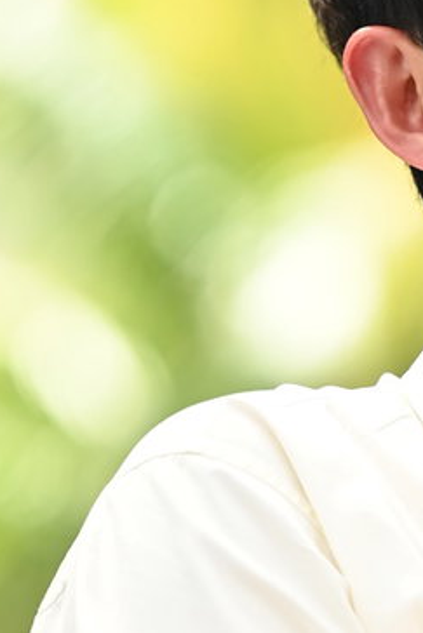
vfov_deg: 3.0
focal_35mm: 679
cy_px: 202
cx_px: 597
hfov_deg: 2.0
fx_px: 11955
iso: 200
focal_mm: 145
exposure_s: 1/1000
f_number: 2.8
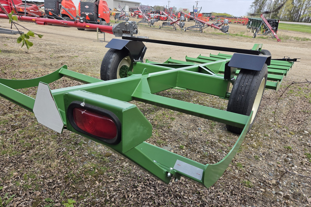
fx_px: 207
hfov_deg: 73.7
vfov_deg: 53.0
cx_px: 155
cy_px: 115
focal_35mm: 24
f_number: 1.8
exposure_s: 1/1588
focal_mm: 5.4
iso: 80
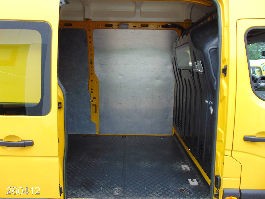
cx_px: 132
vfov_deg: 54.9
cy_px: 100
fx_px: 191
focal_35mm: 25
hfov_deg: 69.4
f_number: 3
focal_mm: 4.5
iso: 80
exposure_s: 1/250
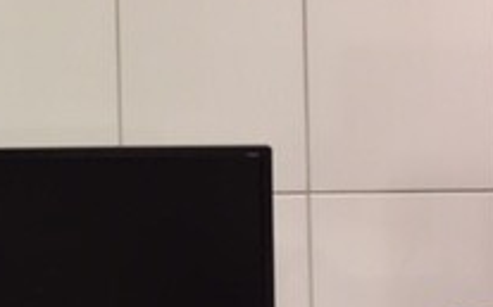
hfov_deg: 19.0
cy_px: 88
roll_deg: +1.0
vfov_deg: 13.7
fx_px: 1275
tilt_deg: -0.7
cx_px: -262
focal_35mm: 95
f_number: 2.2
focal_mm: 4.15
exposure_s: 1/30
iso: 64
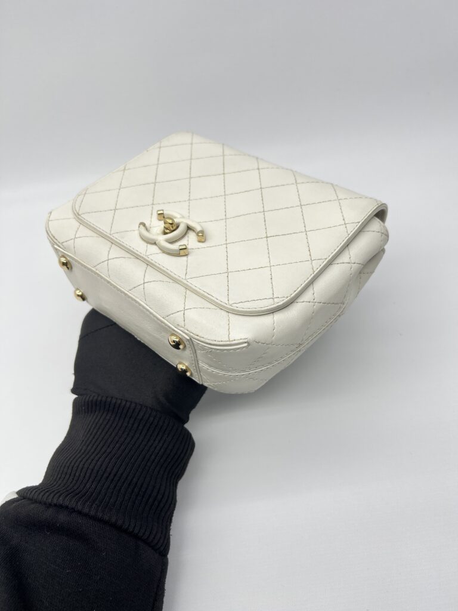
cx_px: 229
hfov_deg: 53.1
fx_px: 459
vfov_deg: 67.3
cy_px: 306
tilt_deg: -47.0
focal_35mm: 26
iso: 32
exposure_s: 1/141
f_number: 1.5
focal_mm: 5.7
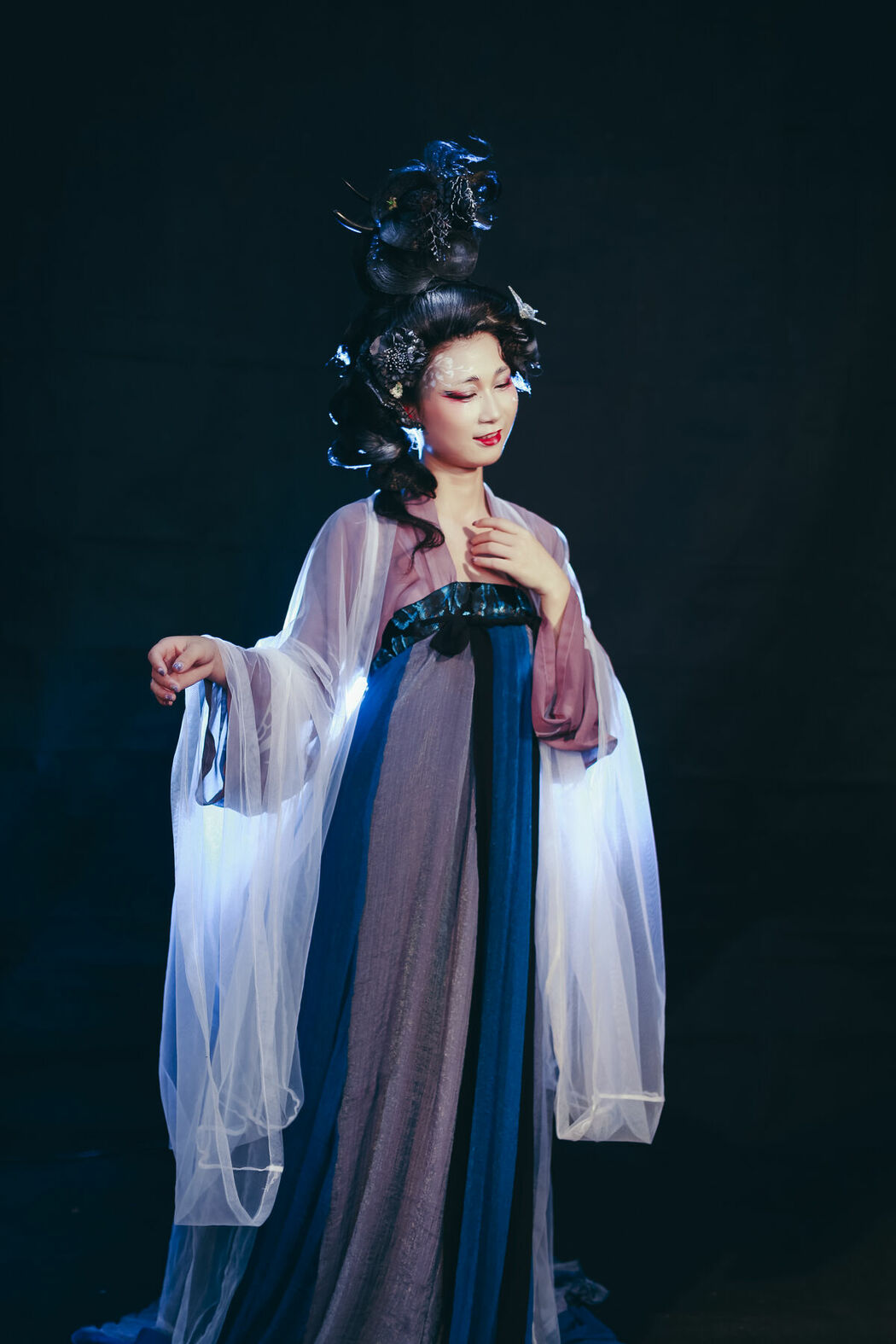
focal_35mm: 49
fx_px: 1829
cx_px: 448
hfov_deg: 27.5
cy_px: 672
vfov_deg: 40.3
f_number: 2
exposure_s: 1/100
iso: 320
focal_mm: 50
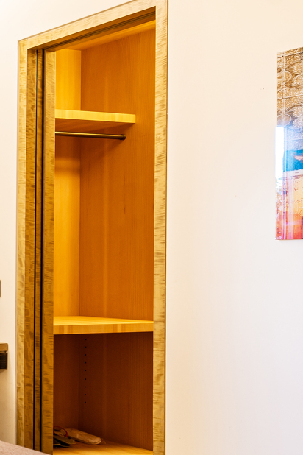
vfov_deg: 33.9
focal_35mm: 58
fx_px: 732
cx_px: -310
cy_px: 327
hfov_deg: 17.0
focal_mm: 14
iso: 100
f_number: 9
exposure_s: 5
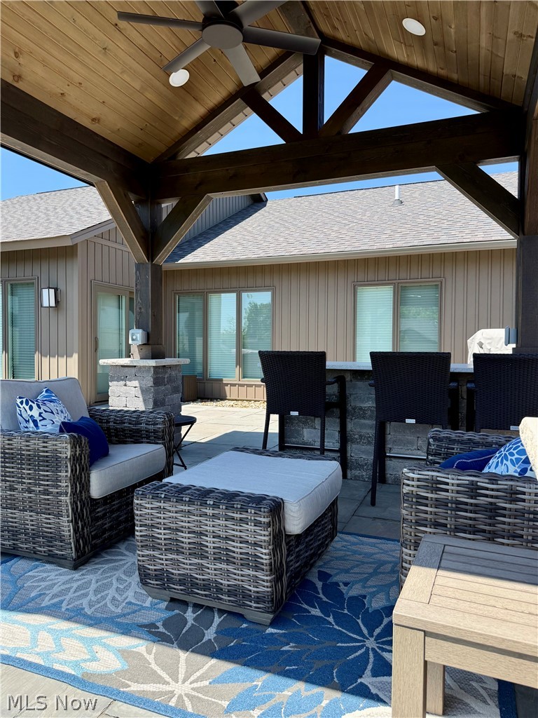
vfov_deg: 71.6
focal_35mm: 24
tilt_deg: +0.3
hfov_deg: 56.8
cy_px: 359
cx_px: 269
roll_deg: +0.2
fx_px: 497
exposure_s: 1/1949
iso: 100
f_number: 1.78
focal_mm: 6.76
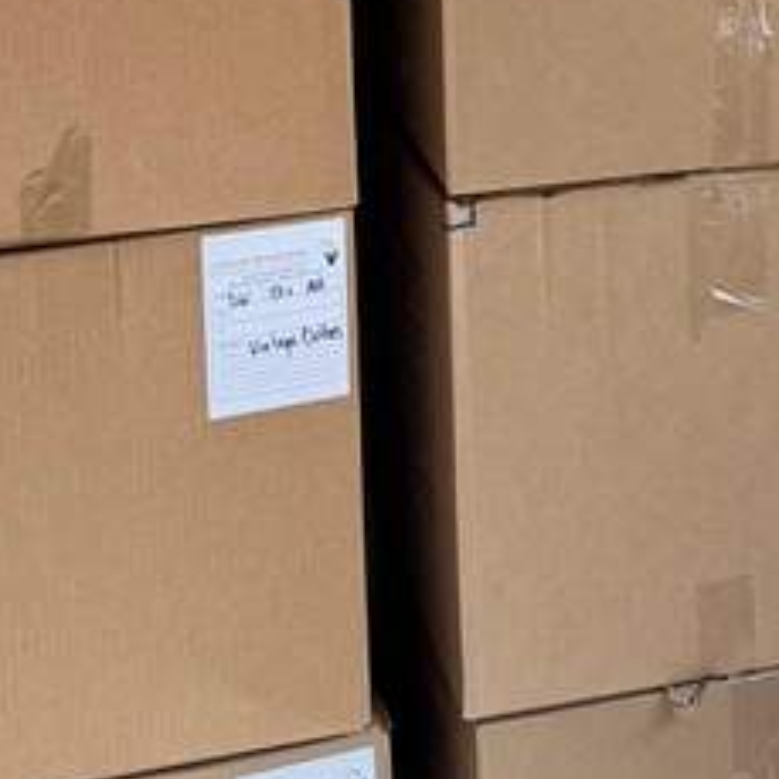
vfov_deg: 17.1
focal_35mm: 95
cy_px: -269
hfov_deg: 18.0
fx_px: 2419
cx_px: 728
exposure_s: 1/121
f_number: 1.78
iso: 125
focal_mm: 6.76
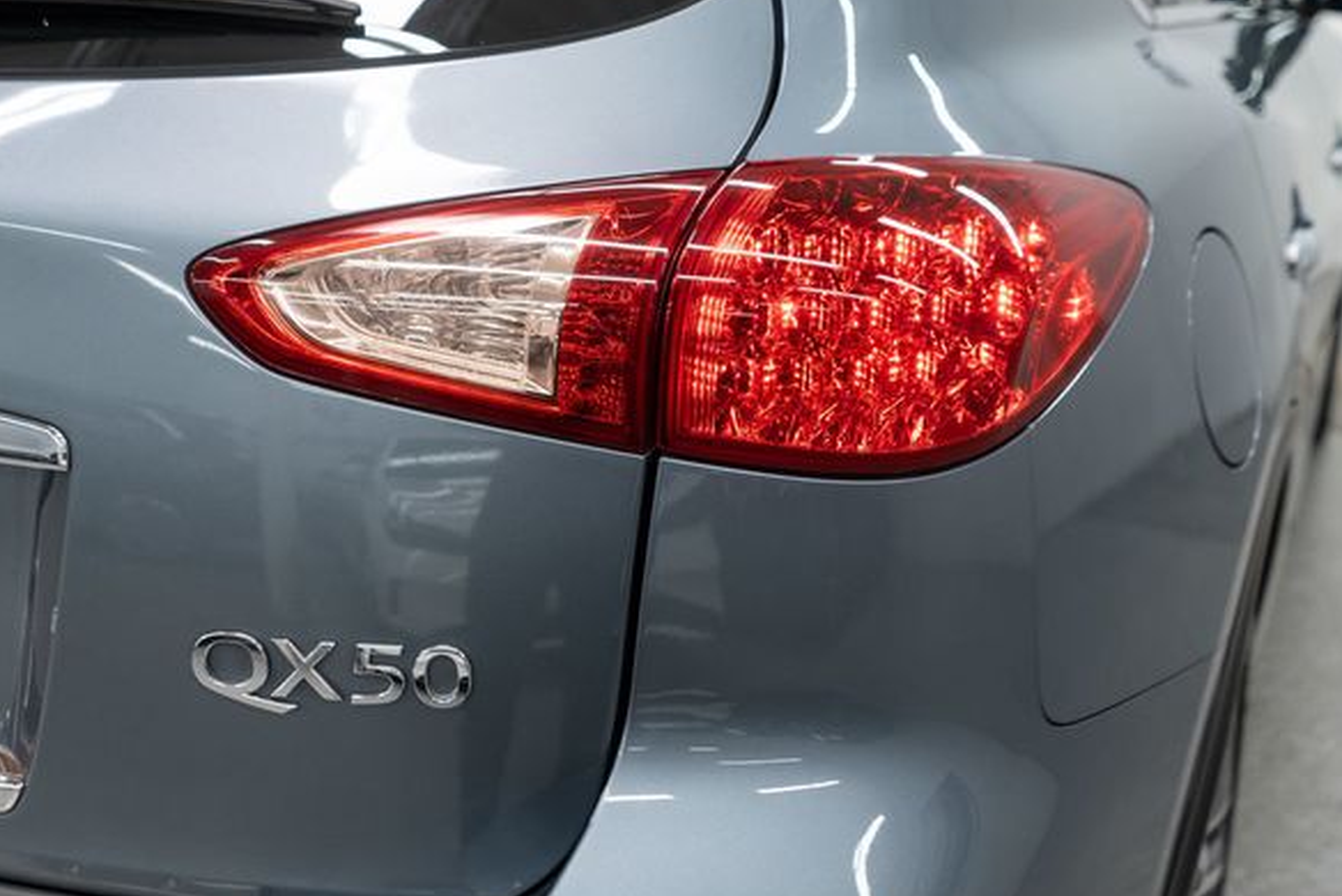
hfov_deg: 42.7
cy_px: 422
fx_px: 1716
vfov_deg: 29.3
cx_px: 637
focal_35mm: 46
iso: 200
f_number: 3.2
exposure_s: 1/50
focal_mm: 28
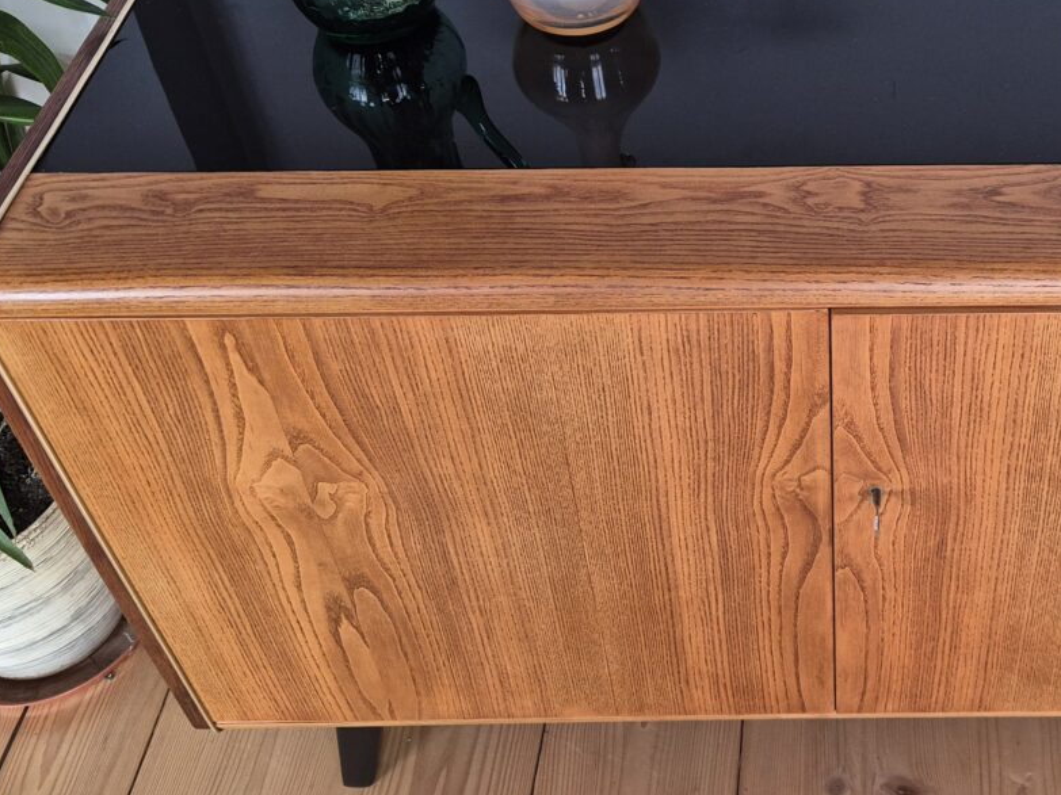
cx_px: 836
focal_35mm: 47
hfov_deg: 39.0
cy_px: 233
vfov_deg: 30.5
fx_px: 1440
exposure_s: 1/100
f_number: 1.8
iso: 250
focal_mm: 5.4
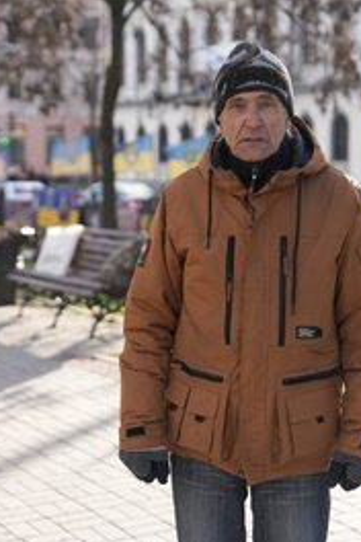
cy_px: 272
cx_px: 170
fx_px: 1233
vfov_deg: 24.8
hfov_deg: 16.7
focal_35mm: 82
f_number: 2.8
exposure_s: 1/2000
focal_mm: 54
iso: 640
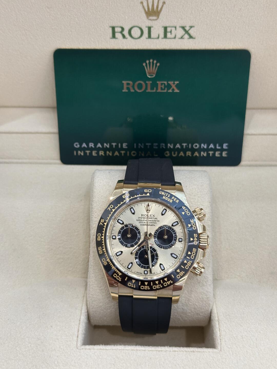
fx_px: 512
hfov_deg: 30.3
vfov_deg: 39.7
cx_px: 138
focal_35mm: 48
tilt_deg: -51.2
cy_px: 184
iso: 64
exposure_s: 1/50
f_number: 1.78
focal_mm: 6.86
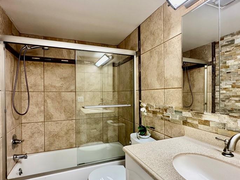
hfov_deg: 79.0
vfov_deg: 63.4
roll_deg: +0.7
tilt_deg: -0.1
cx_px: 123
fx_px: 146
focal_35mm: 21
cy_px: 95
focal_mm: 2.22
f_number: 2.2
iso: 200
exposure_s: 1/60
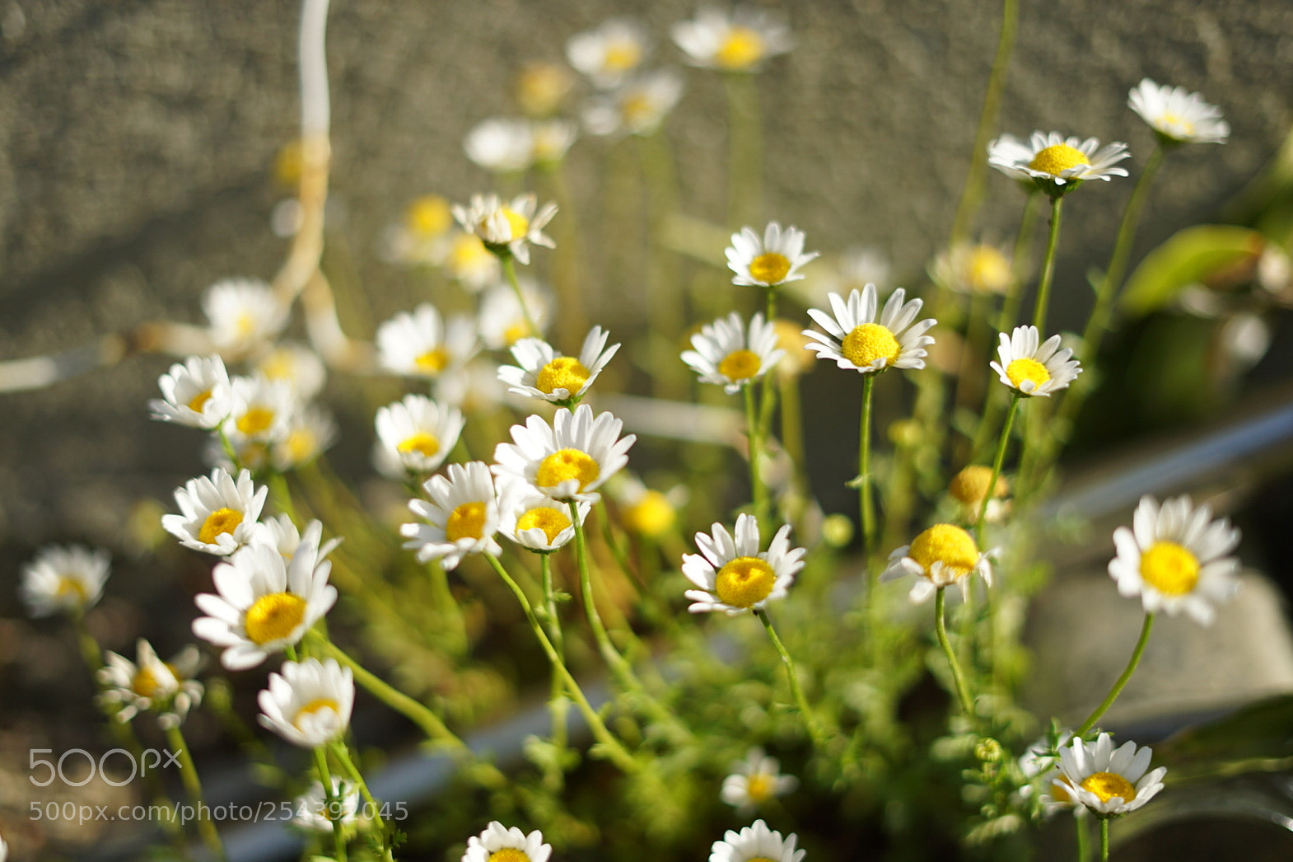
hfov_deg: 38.9
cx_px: 637
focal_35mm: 51
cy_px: 436
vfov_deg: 26.5
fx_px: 1831
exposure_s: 1/1600
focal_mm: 50
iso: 100
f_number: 1.8
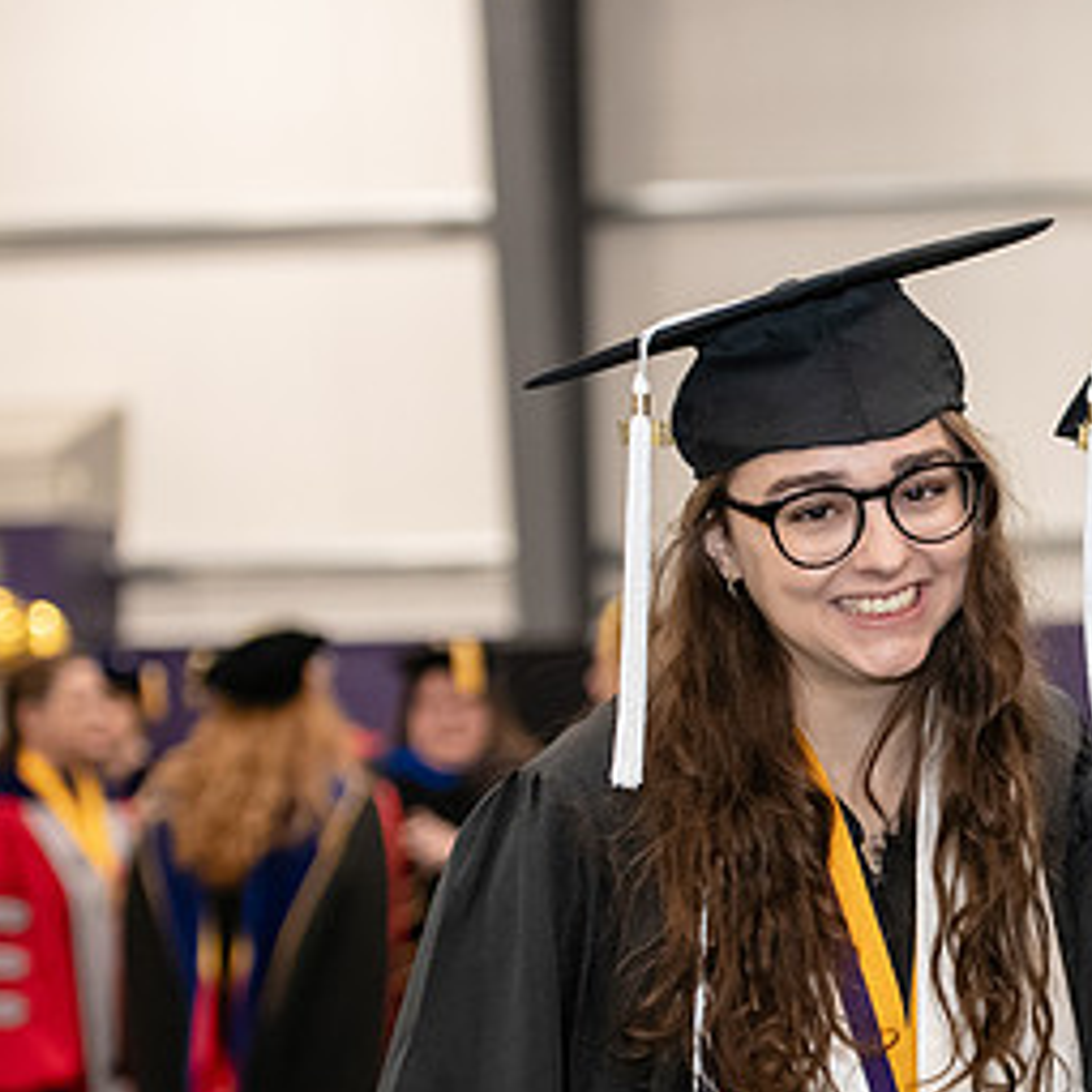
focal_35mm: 145
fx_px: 5175
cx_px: 1203
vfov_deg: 12.0
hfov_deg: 11.9
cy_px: 769
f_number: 3.2
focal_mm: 75
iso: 2500
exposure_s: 1/200
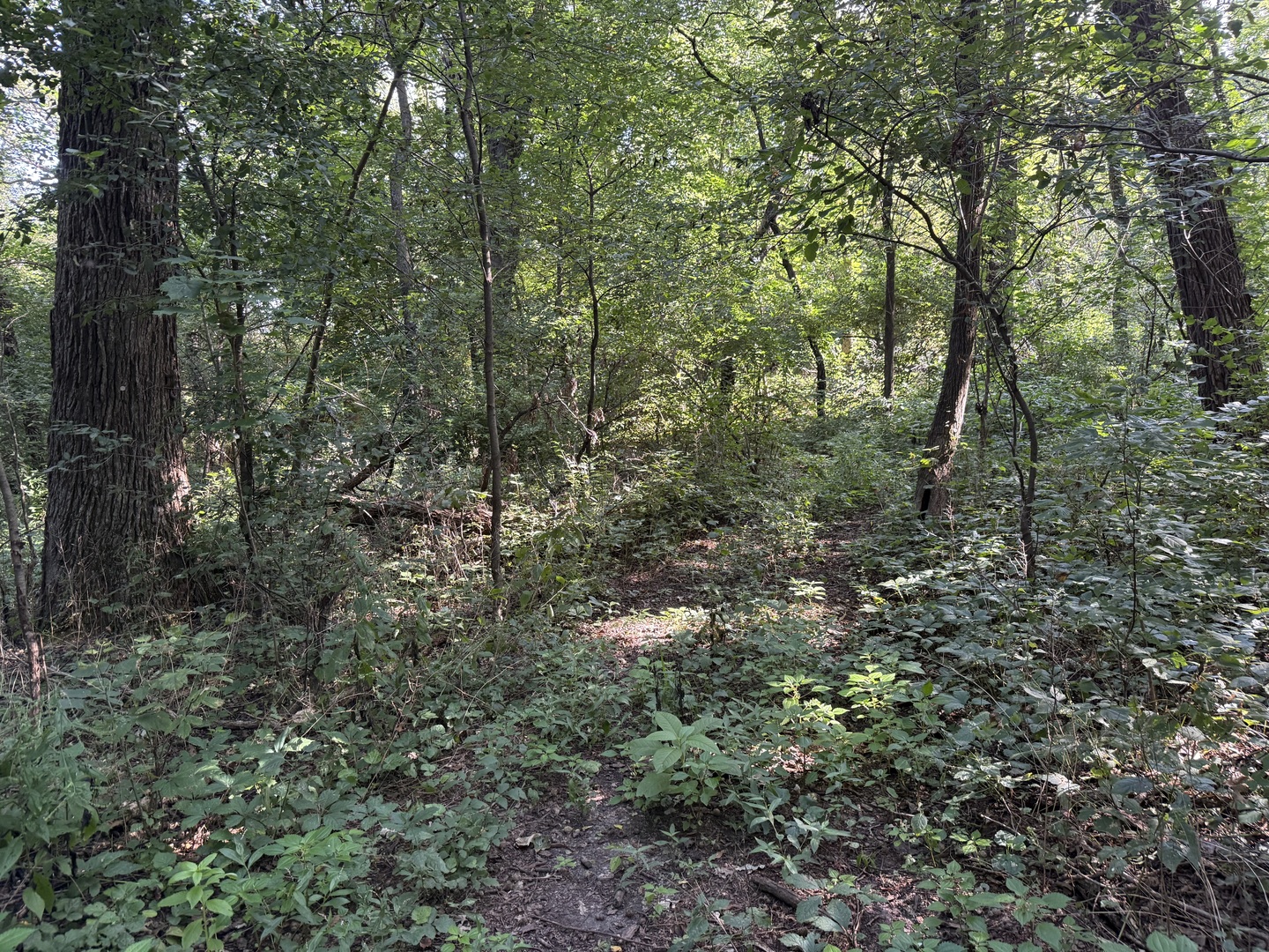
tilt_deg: -8.8
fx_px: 880
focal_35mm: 24
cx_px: 634
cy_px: 476
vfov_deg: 56.8
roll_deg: +1.2
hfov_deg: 71.6
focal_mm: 6.76
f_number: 1.78
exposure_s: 1/111
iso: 200
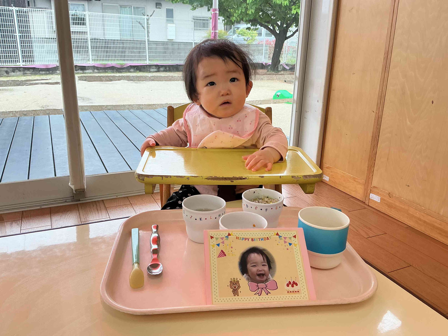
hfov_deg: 61.7
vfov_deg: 48.2
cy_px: 168
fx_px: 375
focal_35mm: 29
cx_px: 224
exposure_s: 1/120
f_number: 1.8
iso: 32
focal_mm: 3
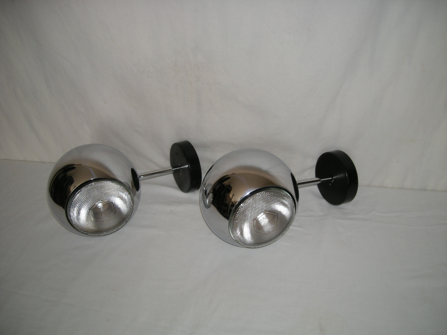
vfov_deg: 40.7
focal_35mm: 35
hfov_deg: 52.6
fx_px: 452
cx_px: 224
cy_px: 168
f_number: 2.8
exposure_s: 1/54
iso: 50
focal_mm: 5.7
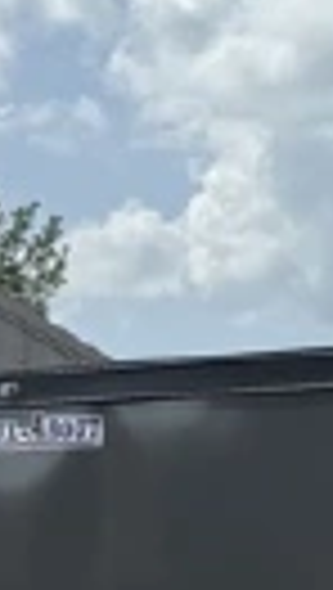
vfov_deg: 13.0
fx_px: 2504
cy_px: 770
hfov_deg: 6.2
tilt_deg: -3.5
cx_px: 1341
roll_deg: -3.3
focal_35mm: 160
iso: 80
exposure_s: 1/6711
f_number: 1.78
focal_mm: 6.76
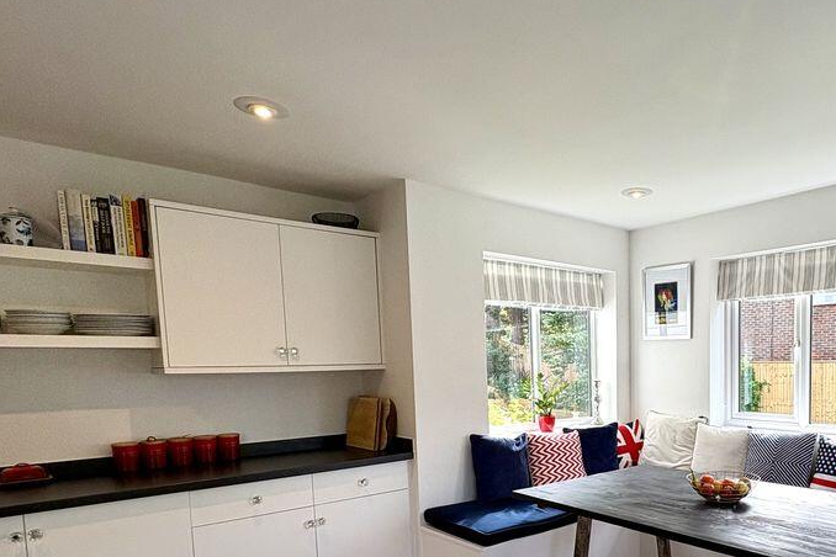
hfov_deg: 76.9
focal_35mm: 22
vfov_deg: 54.5
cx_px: 531
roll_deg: +1.2
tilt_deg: -4.5
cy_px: 418
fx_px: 511
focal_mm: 2.22
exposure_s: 1/126
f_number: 2.2
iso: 40
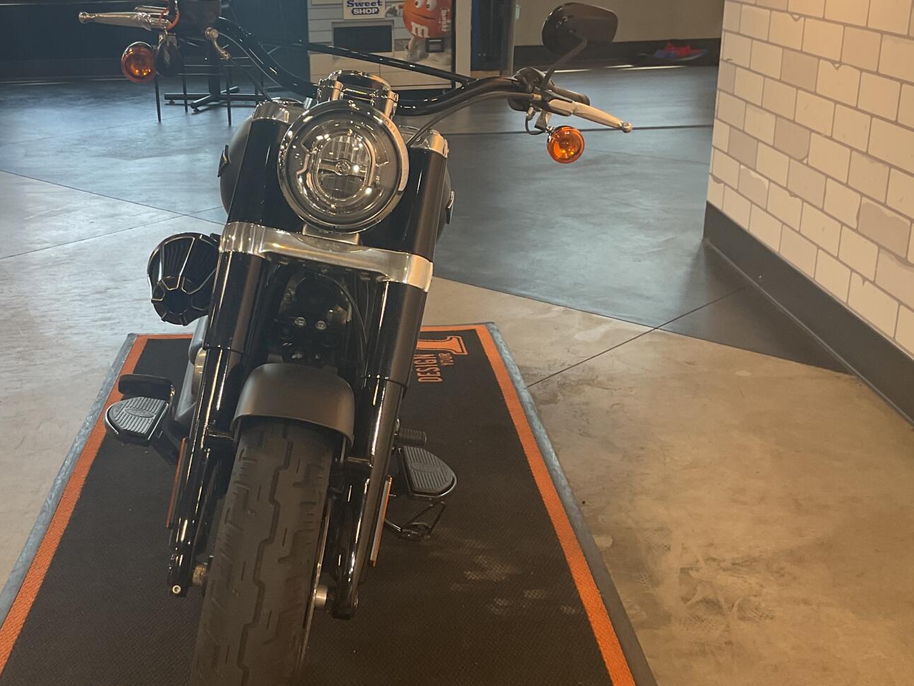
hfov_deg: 41.7
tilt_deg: -20.3
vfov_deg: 32.2
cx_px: 328
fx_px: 1188
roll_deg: +3.2
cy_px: 362
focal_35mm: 45
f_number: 1.8
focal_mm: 3
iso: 50
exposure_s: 1/50
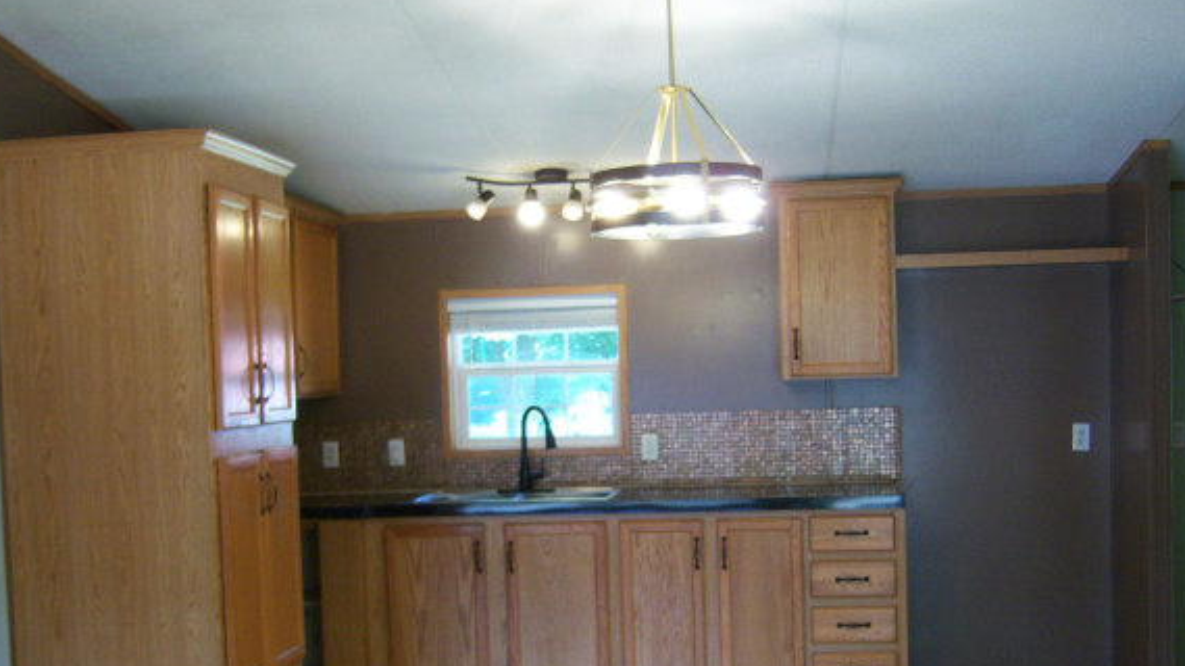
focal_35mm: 46
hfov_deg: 44.6
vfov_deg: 25.8
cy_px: 445
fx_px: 1445
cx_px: 565
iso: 160
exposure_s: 1/30
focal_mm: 7.5
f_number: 2.8
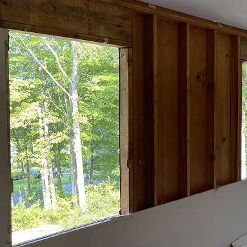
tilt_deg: -3.6
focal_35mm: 48
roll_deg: -0.1
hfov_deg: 34.5
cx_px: 188
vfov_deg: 35.4
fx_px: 387
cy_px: 124
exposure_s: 1/120
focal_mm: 5.1
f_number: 1.6
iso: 80
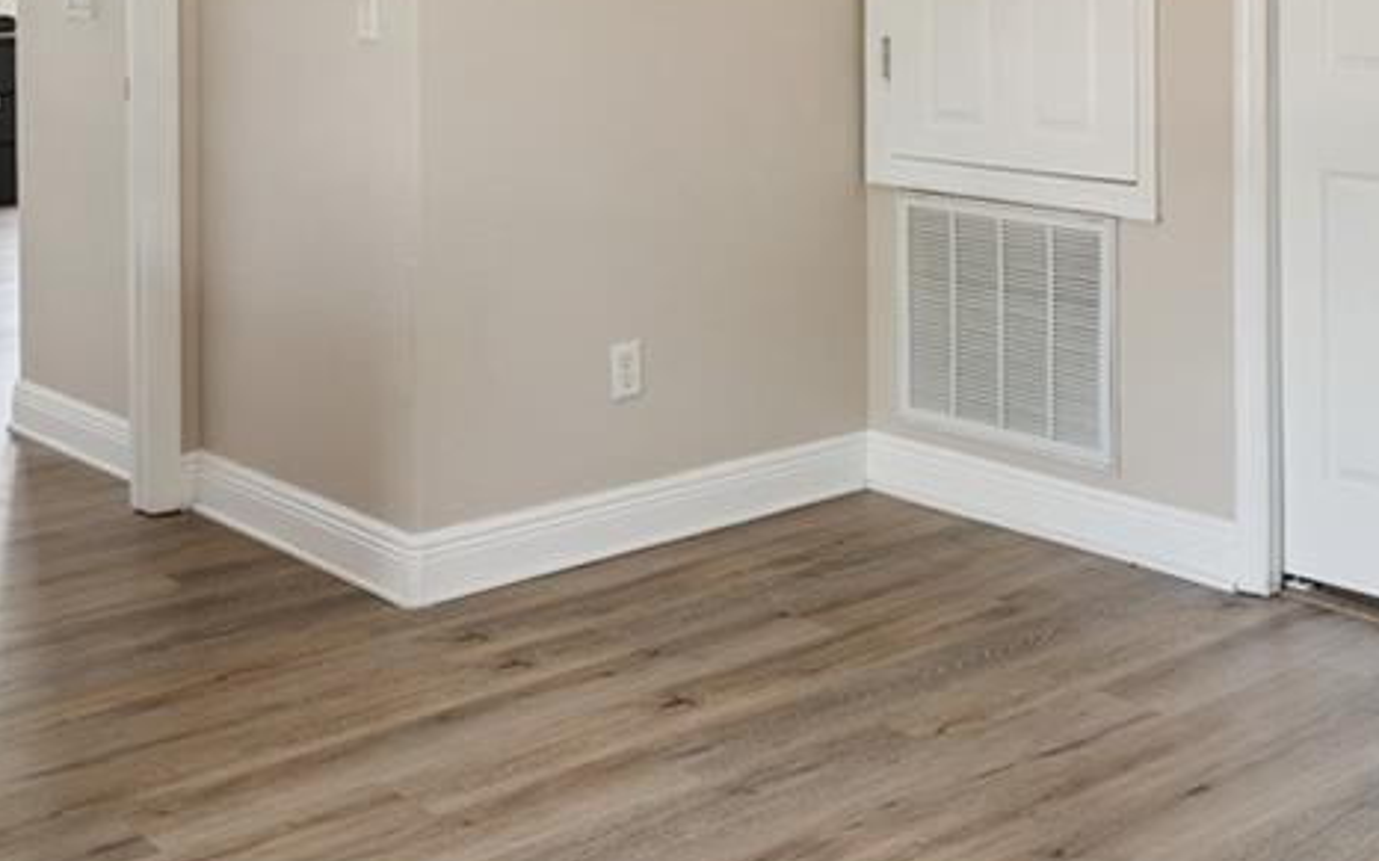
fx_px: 2104
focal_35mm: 56
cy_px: -74
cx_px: 1127
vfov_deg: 21.9
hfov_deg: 35.0
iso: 400
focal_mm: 16
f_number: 8
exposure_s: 1/10
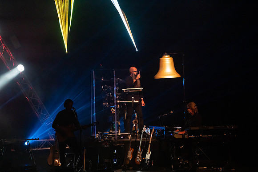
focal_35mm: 200
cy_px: 86
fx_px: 1434
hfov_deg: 10.3
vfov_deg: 6.9
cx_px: 129
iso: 6400
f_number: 5.6
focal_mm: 200
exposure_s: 1/250
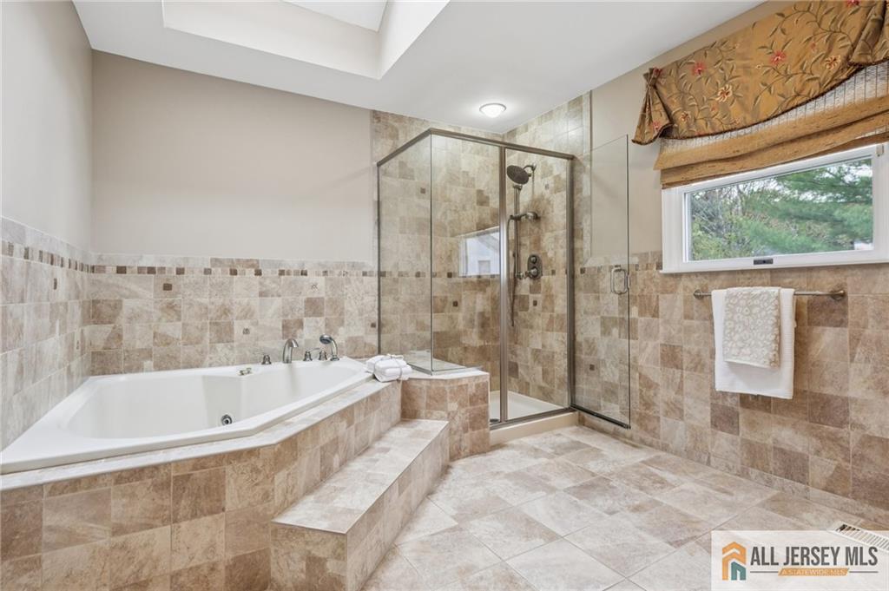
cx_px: 444
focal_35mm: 17
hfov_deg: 93.3
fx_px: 419
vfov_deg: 70.3
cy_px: 296
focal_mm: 11
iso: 400
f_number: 6.4
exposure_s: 1/15
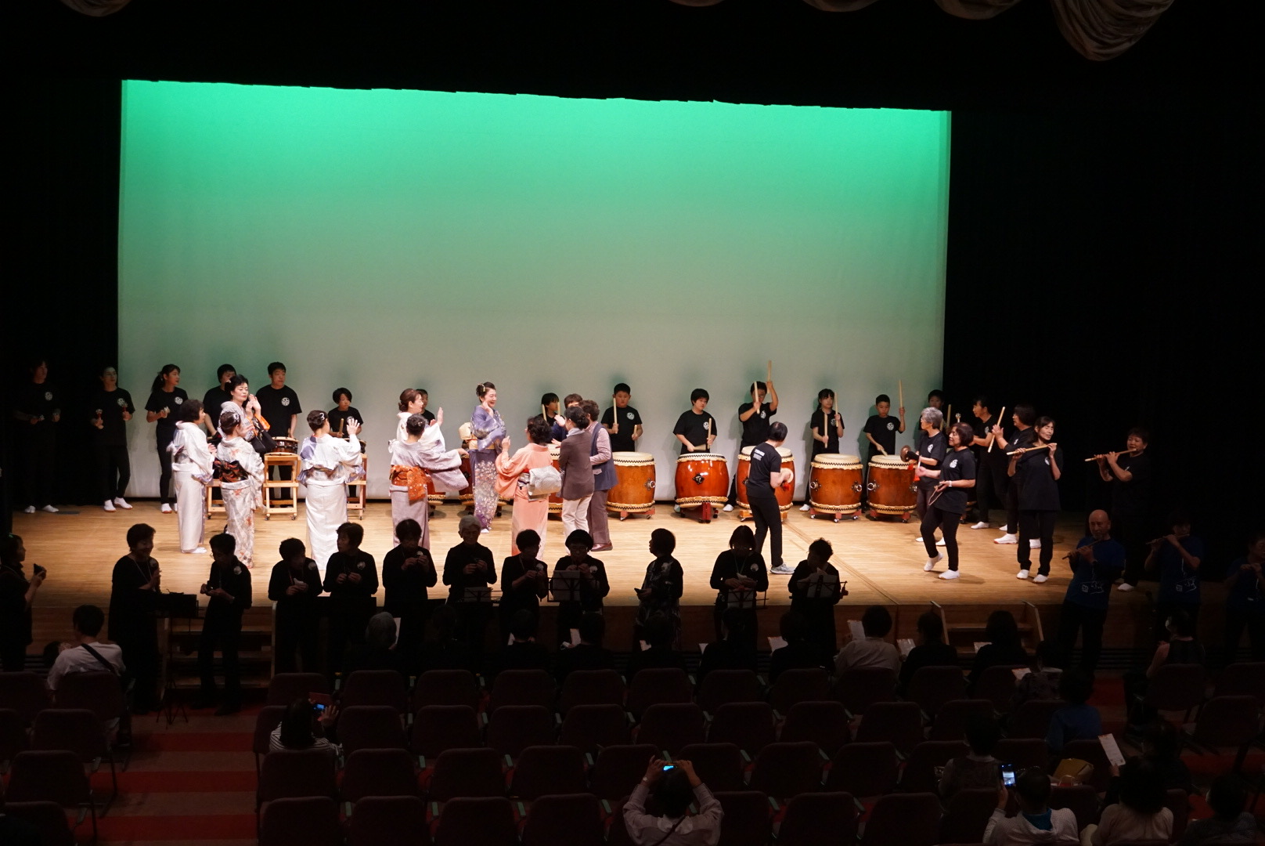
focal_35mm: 52
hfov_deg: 37.8
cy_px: 423
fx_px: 1846
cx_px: 632
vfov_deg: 25.8
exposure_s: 1/160
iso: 2000
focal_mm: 35
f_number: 5.6
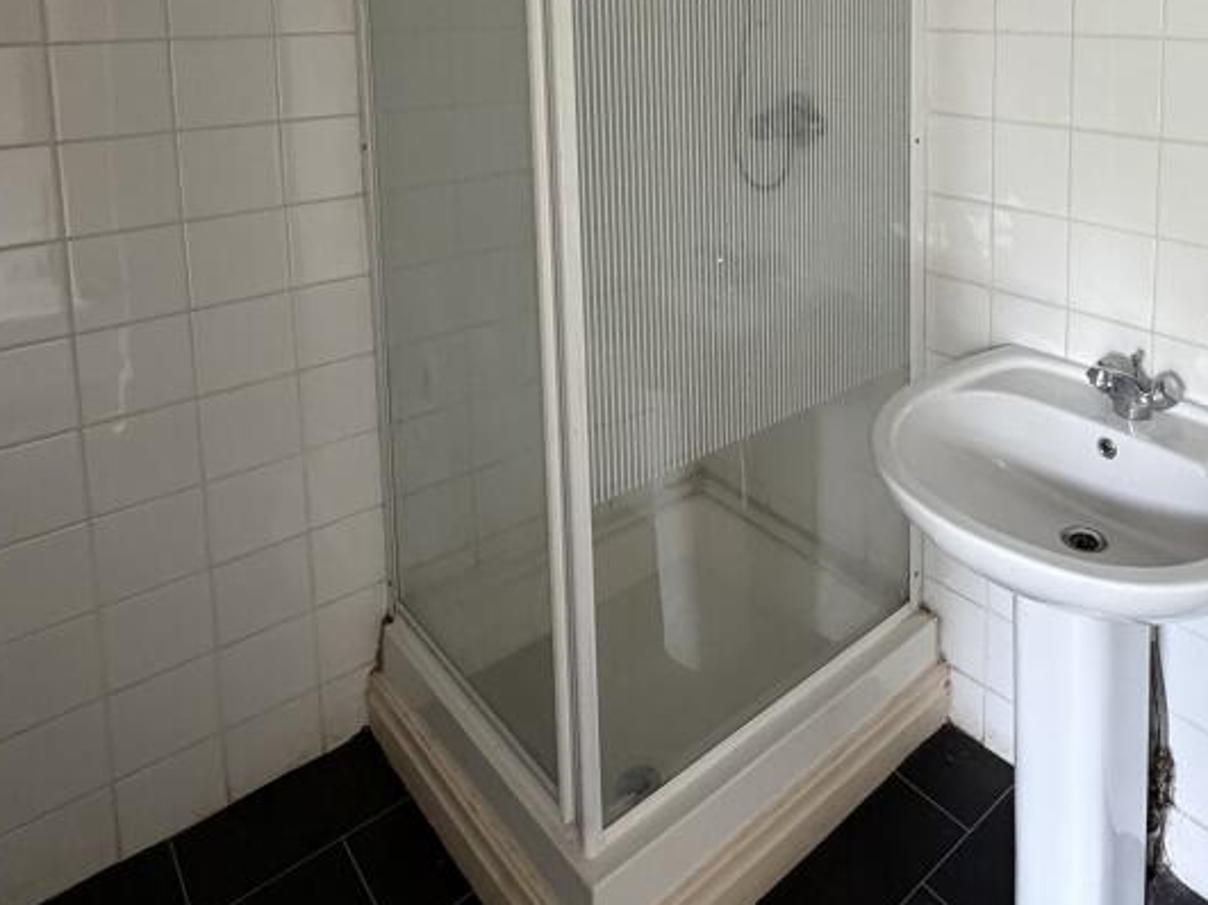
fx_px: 942
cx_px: 846
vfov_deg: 46.0
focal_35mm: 27
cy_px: 77
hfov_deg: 62.9
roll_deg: +1.4
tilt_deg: -6.9
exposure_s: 1/91
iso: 320
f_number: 2.2
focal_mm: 2.22
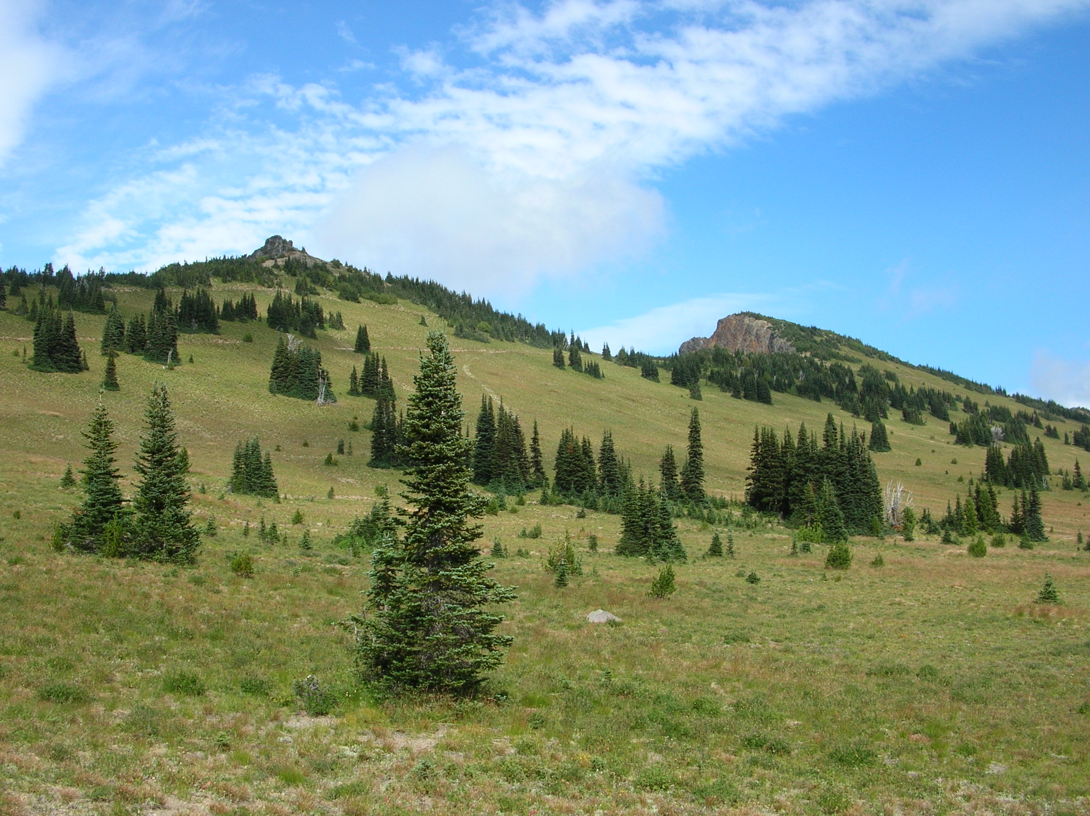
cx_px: 545
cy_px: 408
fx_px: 1101
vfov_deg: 40.6
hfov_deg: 52.7
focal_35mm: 35
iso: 50
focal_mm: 5.8
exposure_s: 1/224
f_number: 5.6
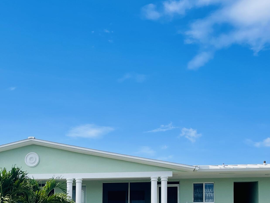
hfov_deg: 29.8
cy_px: 231
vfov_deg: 21.9
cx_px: 41
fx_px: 491
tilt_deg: +3.2
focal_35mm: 63
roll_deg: -2.4
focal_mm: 4.2
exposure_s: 1/3731
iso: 32
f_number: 1.6
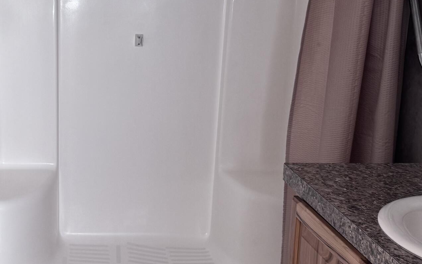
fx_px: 690
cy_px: 137
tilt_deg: -14.9
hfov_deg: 32.9
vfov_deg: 21.6
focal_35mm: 60
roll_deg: -1.1
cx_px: 73
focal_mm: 6.76
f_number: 1.78
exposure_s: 1/60
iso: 125
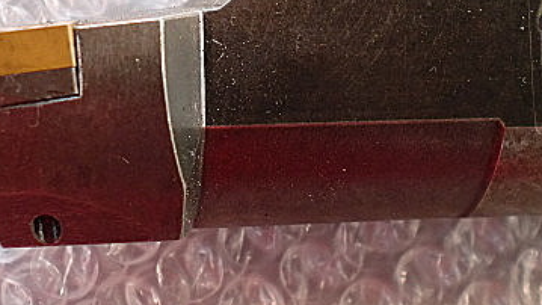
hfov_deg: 30.9
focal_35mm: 68
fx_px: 977
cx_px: 228
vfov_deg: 17.7
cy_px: 140
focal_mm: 6.3
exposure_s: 1/60
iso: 160
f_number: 3.1
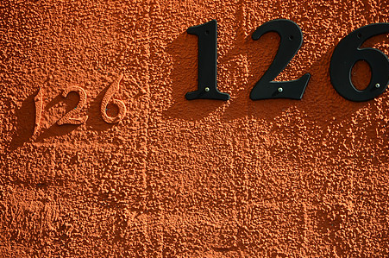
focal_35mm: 424
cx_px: 204
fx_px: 4573
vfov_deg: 3.2
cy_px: 158
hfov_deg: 4.9
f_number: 5.3
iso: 100
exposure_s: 1/320
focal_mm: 220
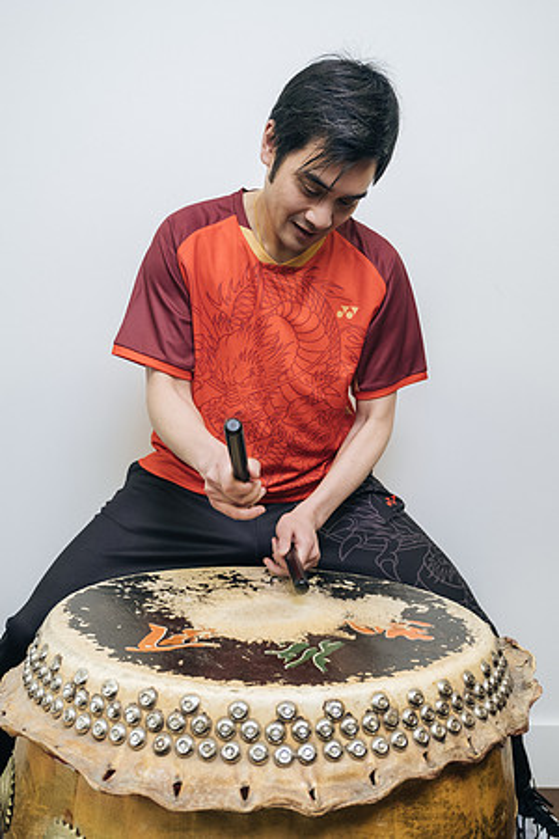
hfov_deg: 37.9
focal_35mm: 35
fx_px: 815
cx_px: 280
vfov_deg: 54.4
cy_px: 420
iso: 800
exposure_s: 1/125
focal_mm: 23.4
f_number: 3.2
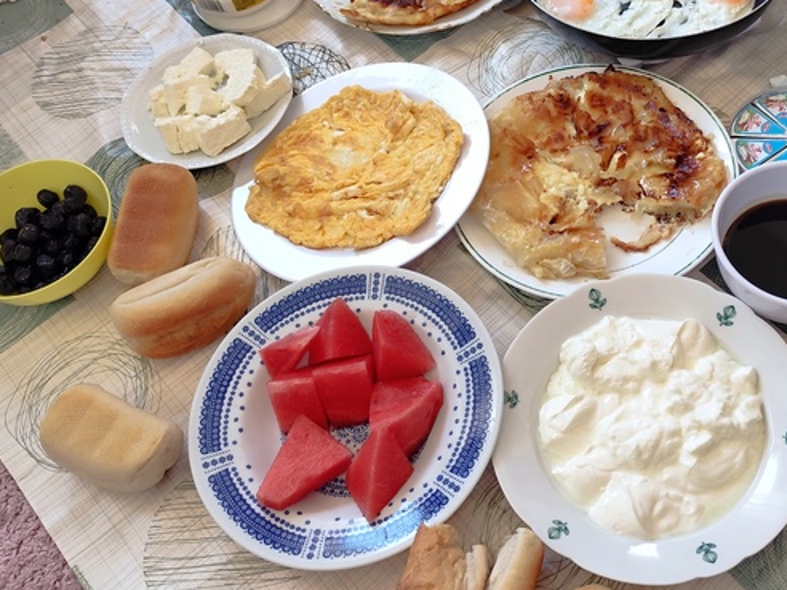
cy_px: 189
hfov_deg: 43.2
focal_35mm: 43
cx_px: 531
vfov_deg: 33.3
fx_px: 978
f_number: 1.65
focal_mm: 6.14
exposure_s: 1/120
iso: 800
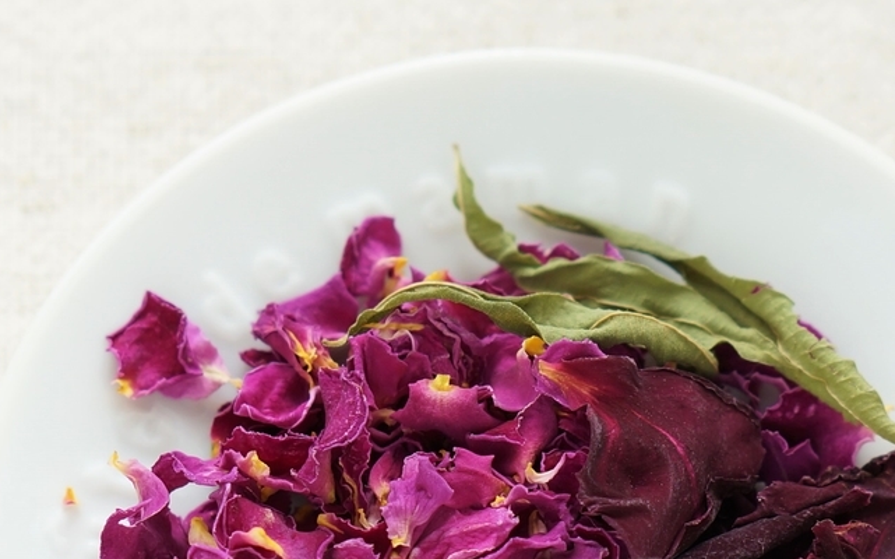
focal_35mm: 143
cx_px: 526
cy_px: 526
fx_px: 3486
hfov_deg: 14.6
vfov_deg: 9.1
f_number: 3.5
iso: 100
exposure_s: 1/100
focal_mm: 50
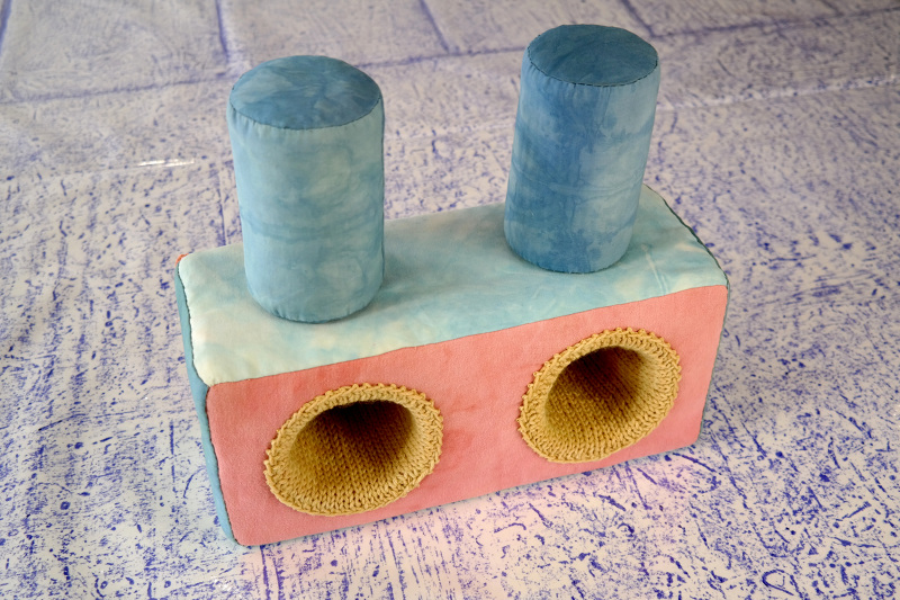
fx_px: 950
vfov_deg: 35.0
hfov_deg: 50.7
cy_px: 300
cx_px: 450
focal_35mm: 38
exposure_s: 1/80
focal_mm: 25
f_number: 4
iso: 200
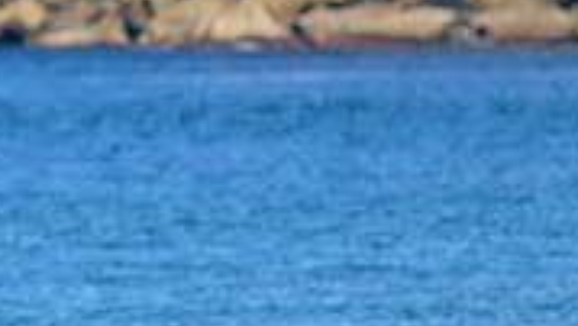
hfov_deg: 1.5
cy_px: 517
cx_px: -194
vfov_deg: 0.8
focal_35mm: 1479
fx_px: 22684
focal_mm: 330
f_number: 7.1
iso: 220
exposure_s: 1/1600
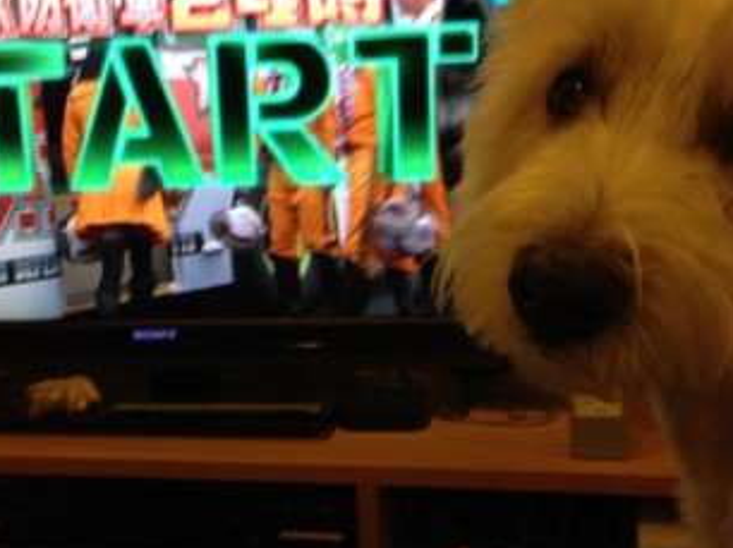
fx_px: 1143
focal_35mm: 54
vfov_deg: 27.0
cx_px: 340
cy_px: 238
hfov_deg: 35.6
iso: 80
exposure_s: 1/20
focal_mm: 4.12
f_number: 2.4
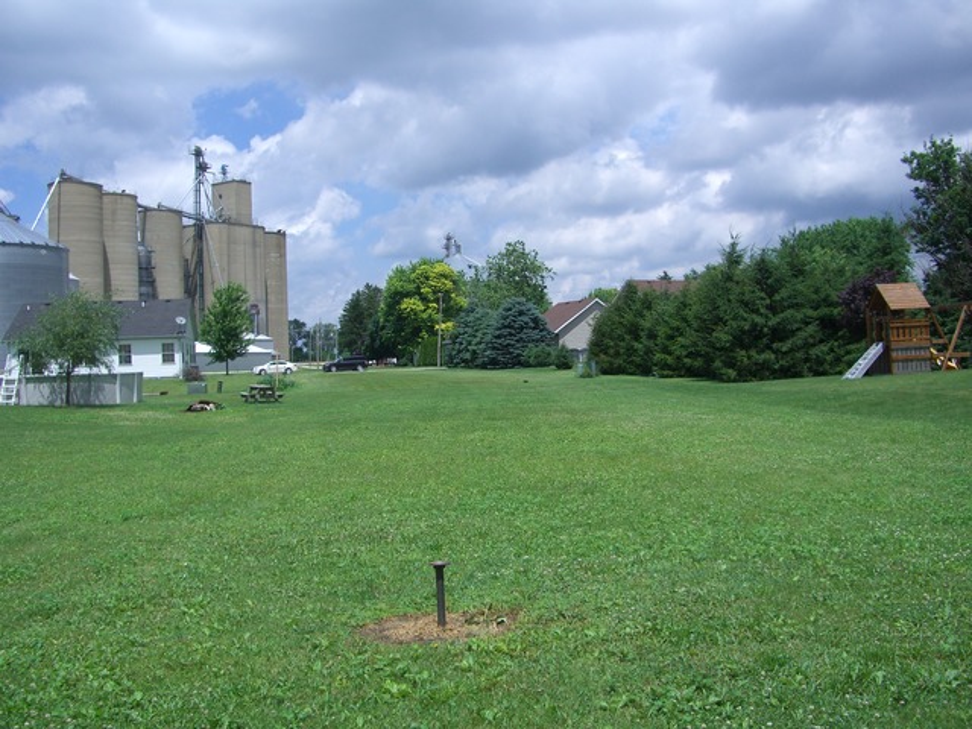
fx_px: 1067
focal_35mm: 38
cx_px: 486
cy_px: 364
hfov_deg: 49.0
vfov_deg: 37.7
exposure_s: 1/400
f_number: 5.6
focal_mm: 7.9
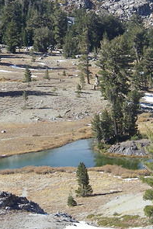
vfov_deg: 14.4
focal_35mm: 142
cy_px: 97
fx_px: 904
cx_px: 35
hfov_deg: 9.7
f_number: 3.7
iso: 64
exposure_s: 1/320
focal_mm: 10.5
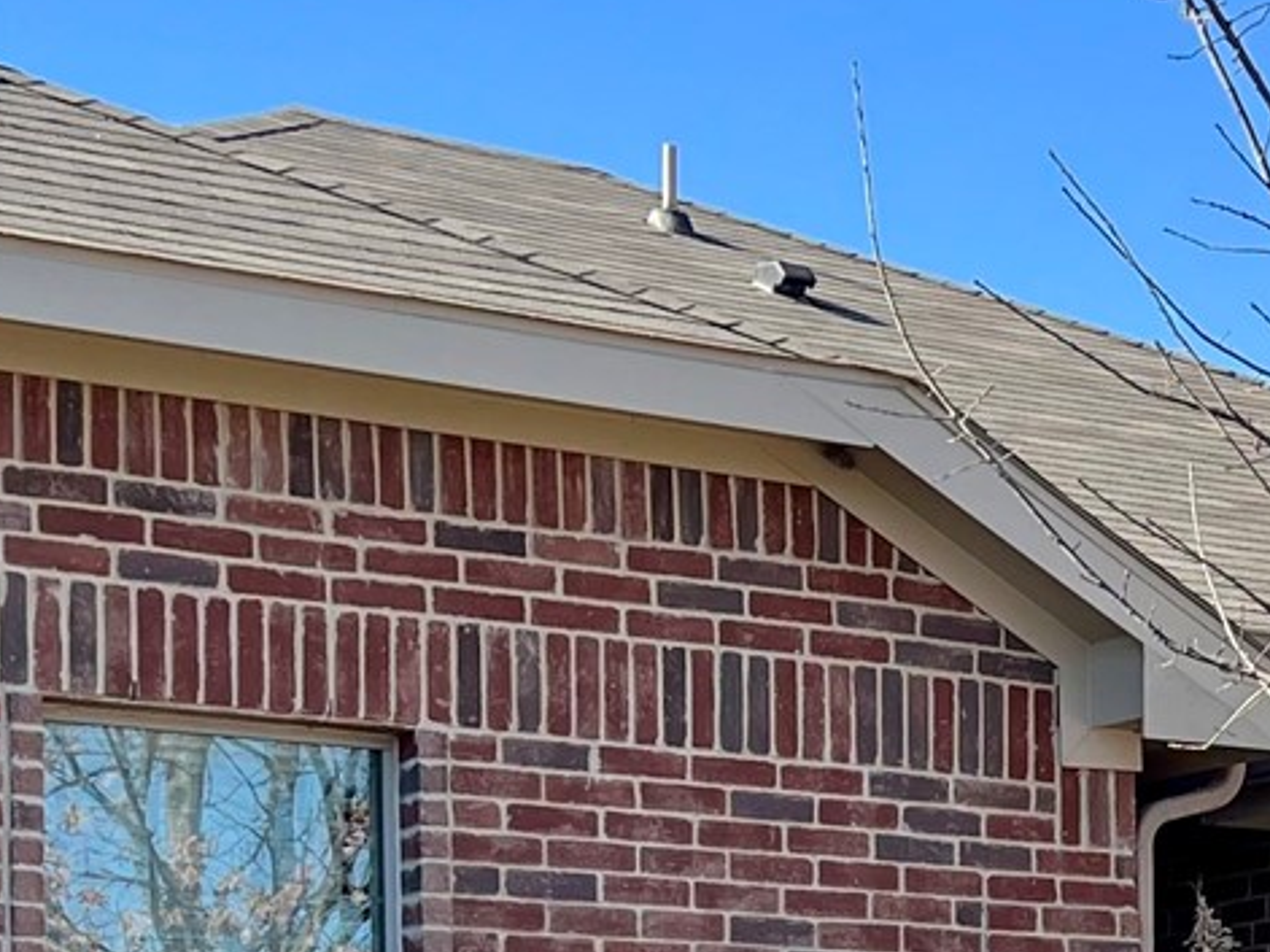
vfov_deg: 12.5
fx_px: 4145
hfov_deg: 17.2
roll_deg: +0.6
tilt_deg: -1.5
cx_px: 1124
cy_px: 1427
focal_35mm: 113
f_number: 1.5
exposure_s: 1/1412
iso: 50
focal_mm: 5.7
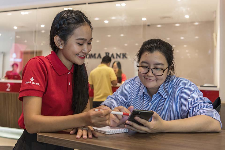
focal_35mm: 32
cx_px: 112
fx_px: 200
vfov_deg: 41.1
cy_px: 75
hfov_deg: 58.7
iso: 1000
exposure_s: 1/200
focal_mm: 32
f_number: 2.8
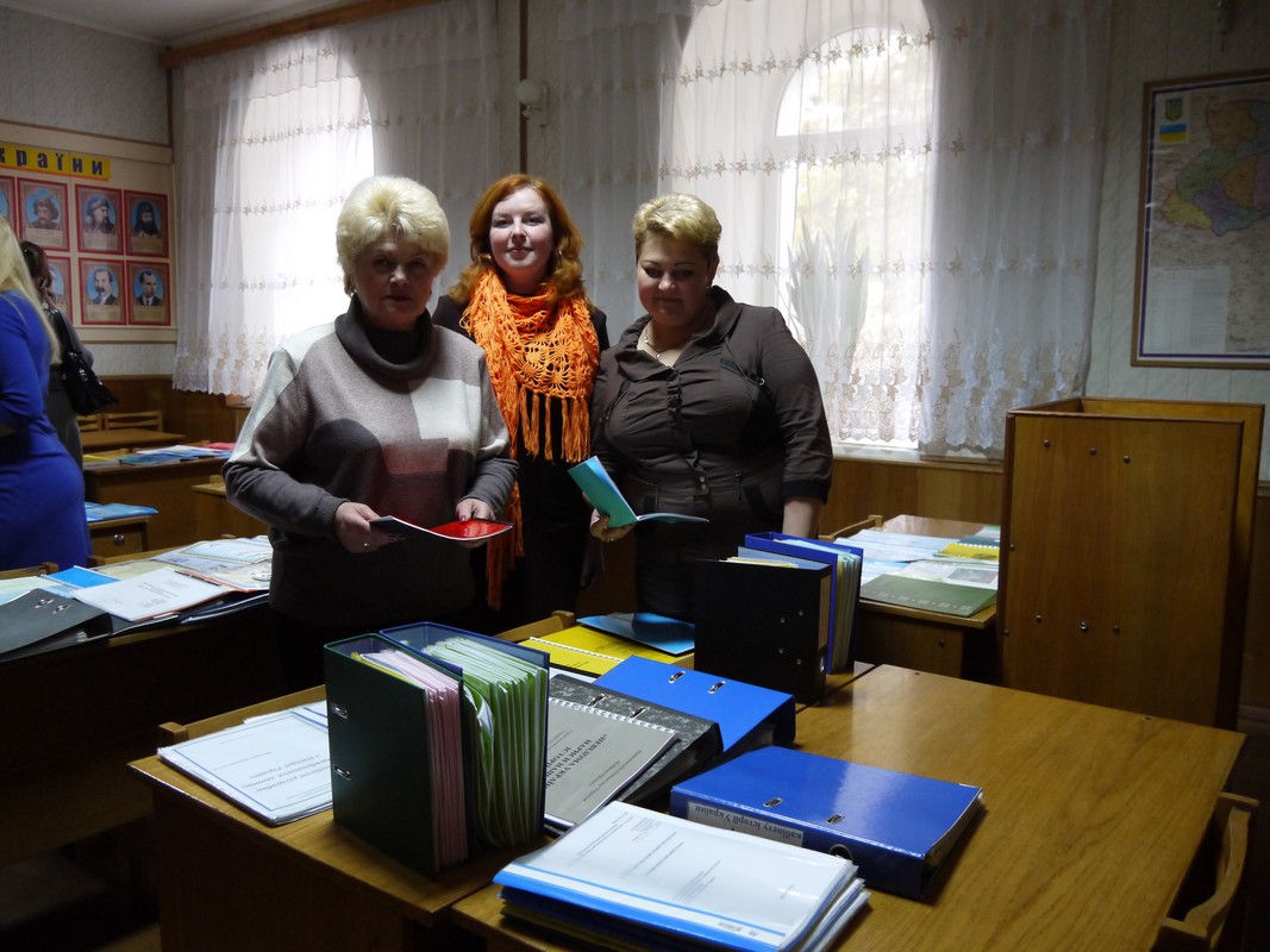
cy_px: 476
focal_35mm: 28
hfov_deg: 63.4
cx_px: 635
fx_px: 1027
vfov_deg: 49.7
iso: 800
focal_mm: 14
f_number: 3.5
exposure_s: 1/25
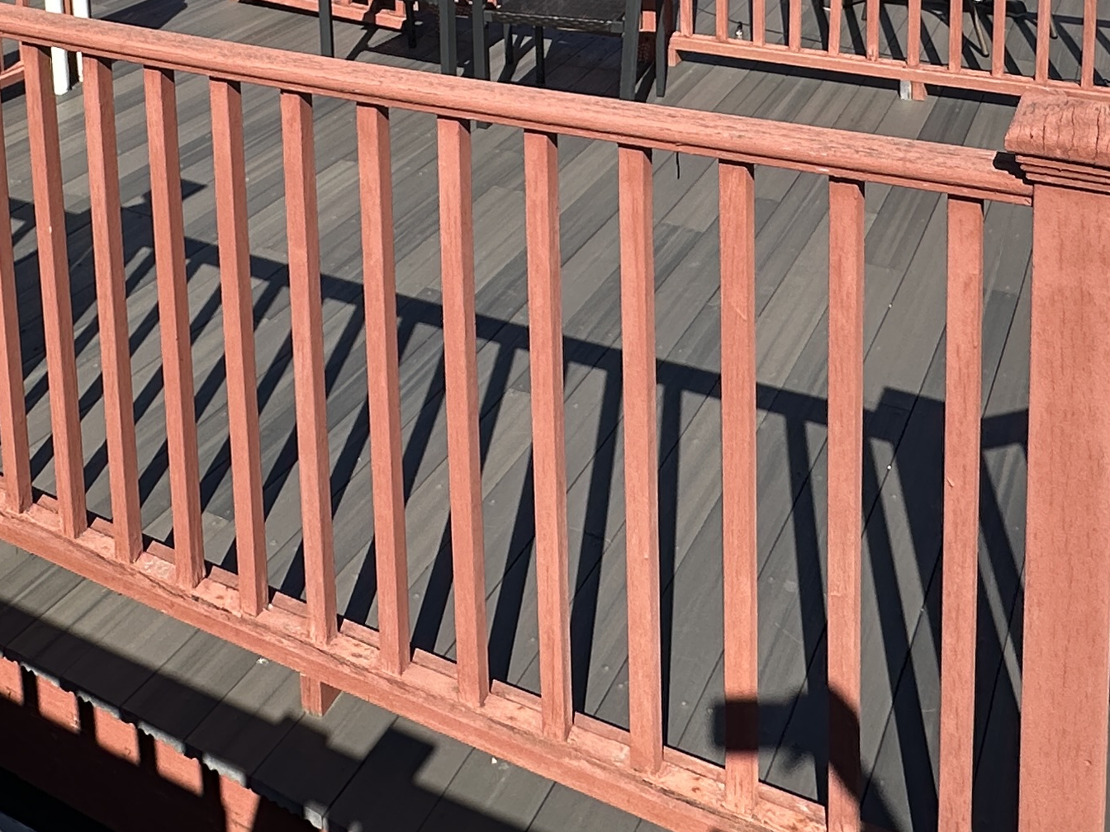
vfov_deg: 28.7
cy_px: -224
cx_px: 445
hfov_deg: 44.6
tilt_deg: -4.5
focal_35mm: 42
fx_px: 1347
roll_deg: +2.2
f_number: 2.2
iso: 40
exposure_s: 1/2174
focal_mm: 2.22
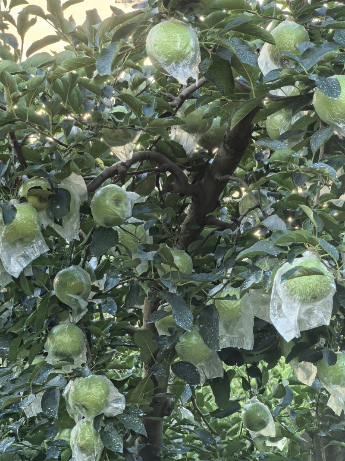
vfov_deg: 14.6
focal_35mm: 135
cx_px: 172
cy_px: 230
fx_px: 1794
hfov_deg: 11.0
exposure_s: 1/208
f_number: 3.4
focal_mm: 14.46
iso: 50
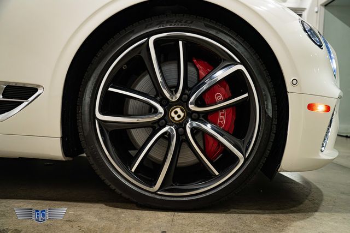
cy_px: 116
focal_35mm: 30
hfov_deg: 61.9
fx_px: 292
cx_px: 175
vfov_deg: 43.6
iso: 1250
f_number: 4
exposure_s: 1/125
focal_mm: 30
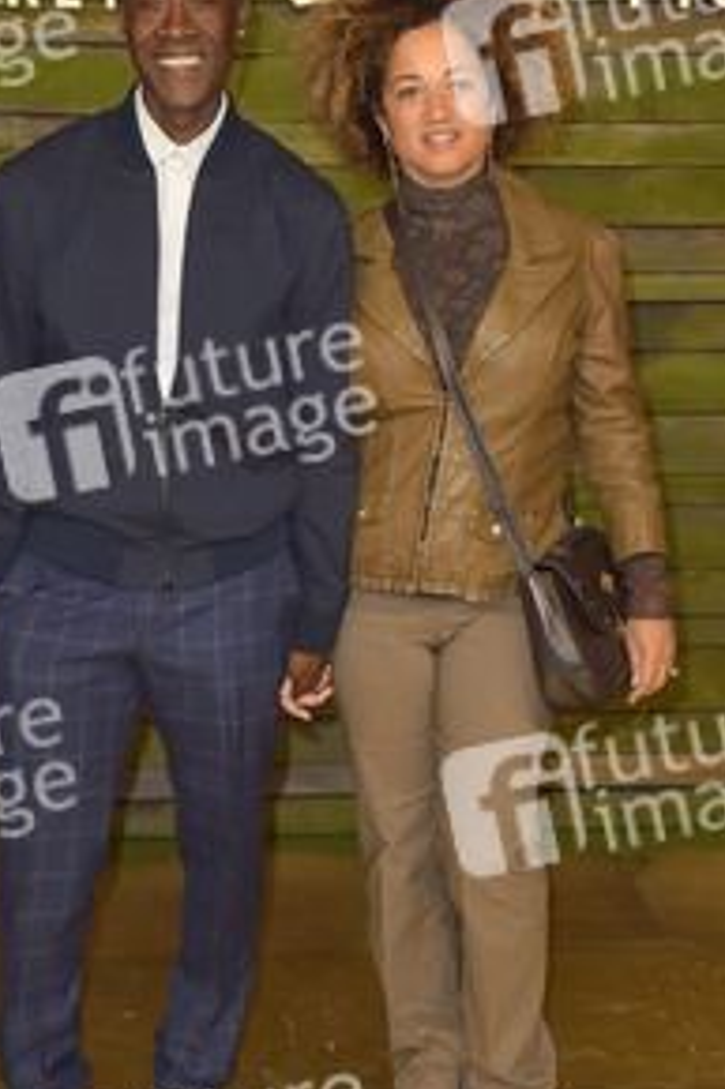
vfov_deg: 34.5
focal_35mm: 58
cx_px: 295
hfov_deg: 23.3
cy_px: 601
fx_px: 1754
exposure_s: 1/250
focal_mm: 42
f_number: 7.1
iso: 320
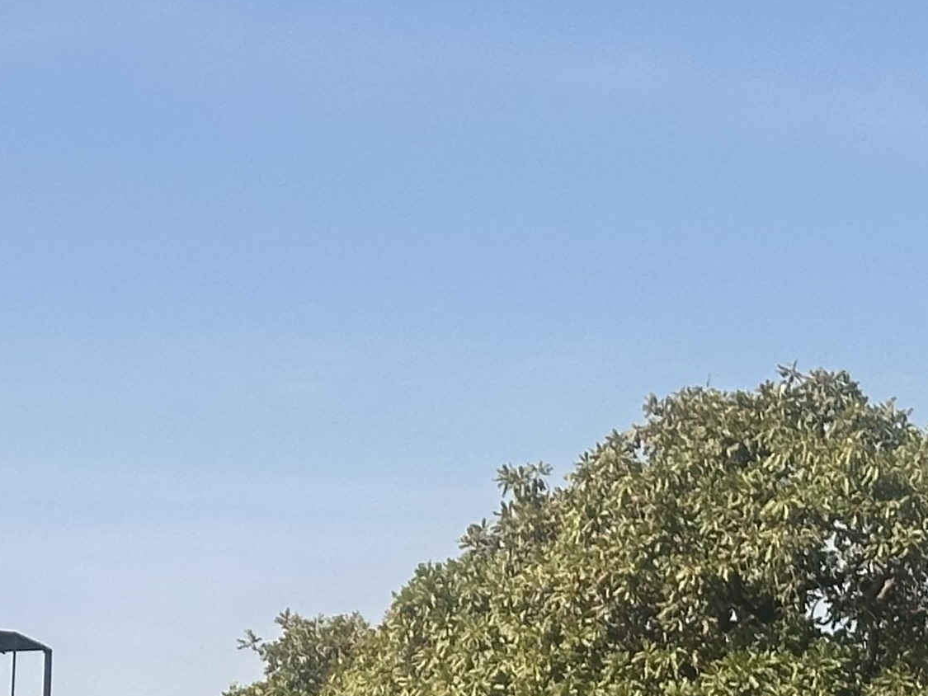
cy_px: 919
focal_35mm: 172
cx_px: 68
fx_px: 4612
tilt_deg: +2.9
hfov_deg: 11.4
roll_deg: -0.1
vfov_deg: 8.5
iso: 64
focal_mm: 6.86
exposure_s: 1/3731
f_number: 1.78
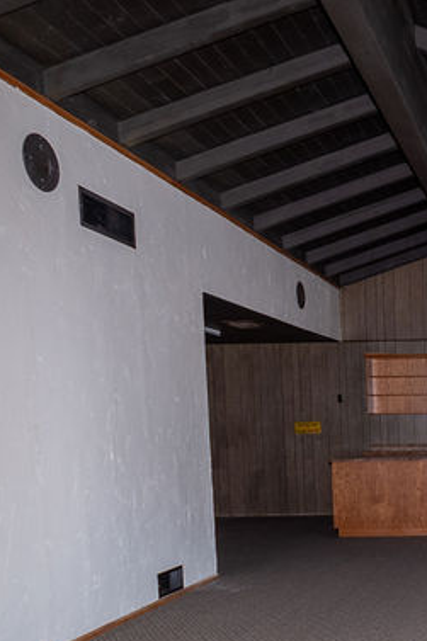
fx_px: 730
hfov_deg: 27.0
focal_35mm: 41
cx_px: 566
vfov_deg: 45.9
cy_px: 472
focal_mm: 10
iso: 100
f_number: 4
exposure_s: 1/200
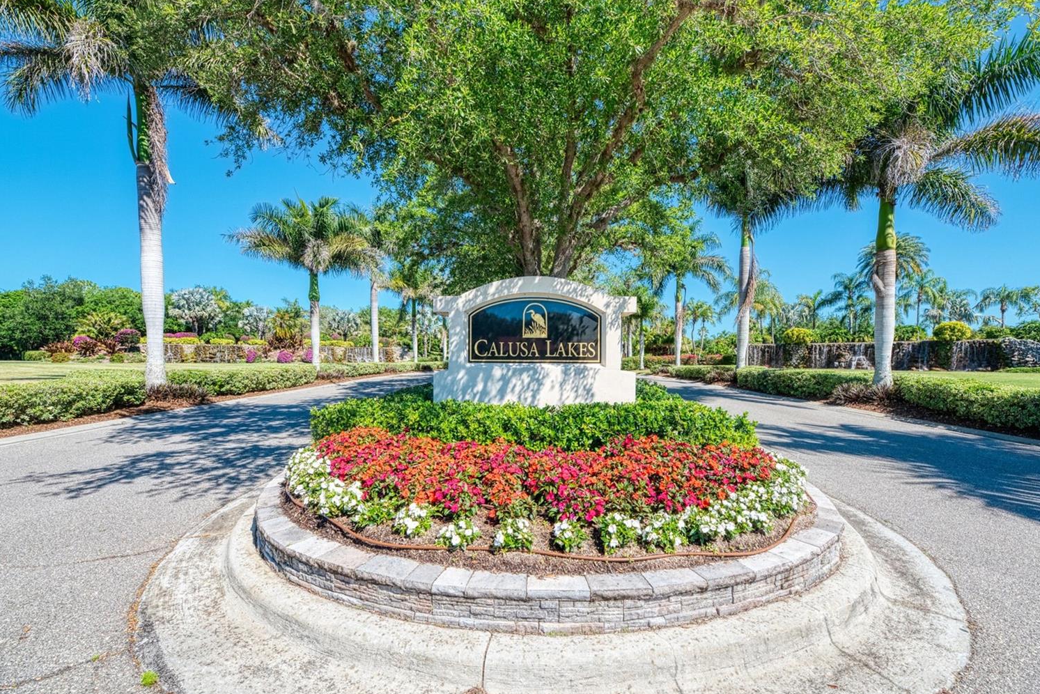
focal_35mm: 15
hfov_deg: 100.4
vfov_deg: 77.3
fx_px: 433
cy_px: 358
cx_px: 534
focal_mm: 14
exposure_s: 1/800
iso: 320
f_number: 7.1
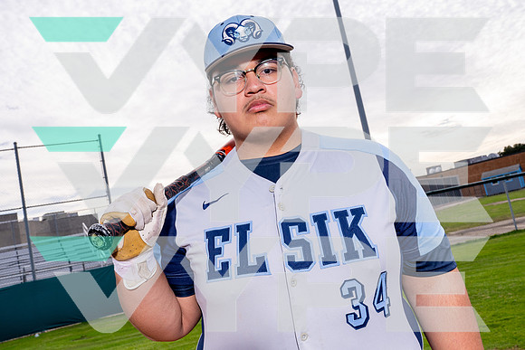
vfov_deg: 38.7
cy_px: 178
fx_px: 499
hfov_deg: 55.5
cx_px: 263
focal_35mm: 34
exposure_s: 1/250
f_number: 11
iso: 160
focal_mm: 30
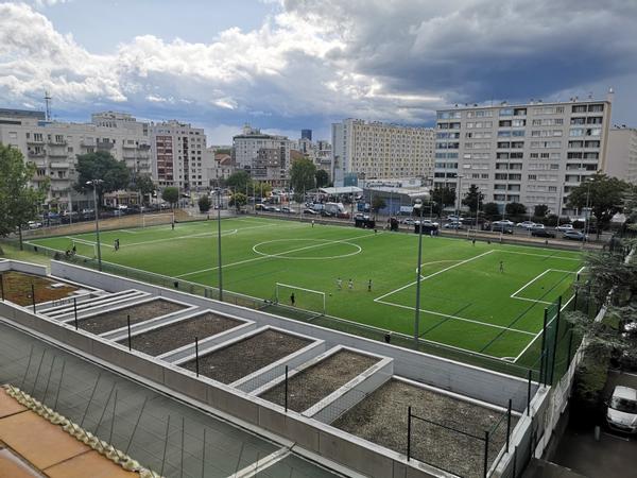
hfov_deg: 65.3
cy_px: 239
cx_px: 318
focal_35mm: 27
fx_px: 497
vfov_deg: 51.4
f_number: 1.8
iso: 50
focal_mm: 5.58
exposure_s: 1/1779
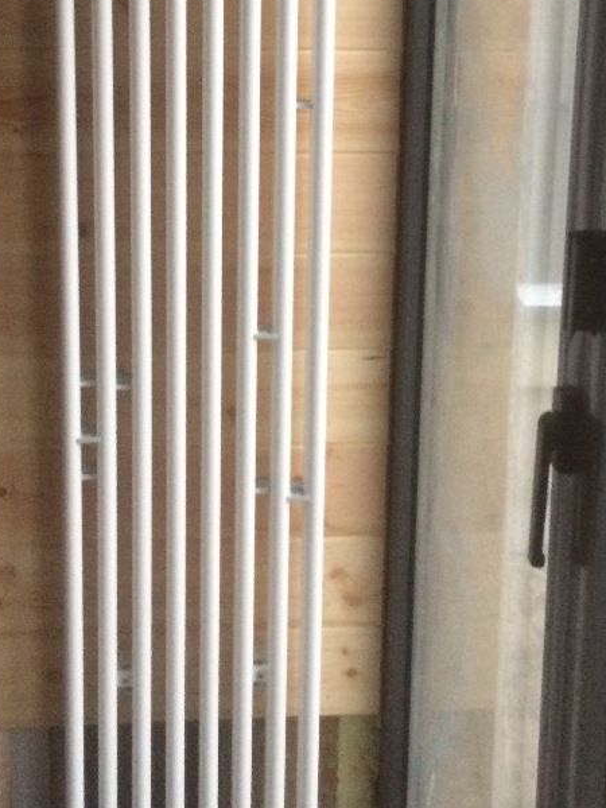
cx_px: 285
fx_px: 1354
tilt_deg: -11.9
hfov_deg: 25.2
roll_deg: -0.4
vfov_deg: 32.6
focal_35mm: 58
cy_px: 206
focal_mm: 4.15
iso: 320
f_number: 2.2
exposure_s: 1/25
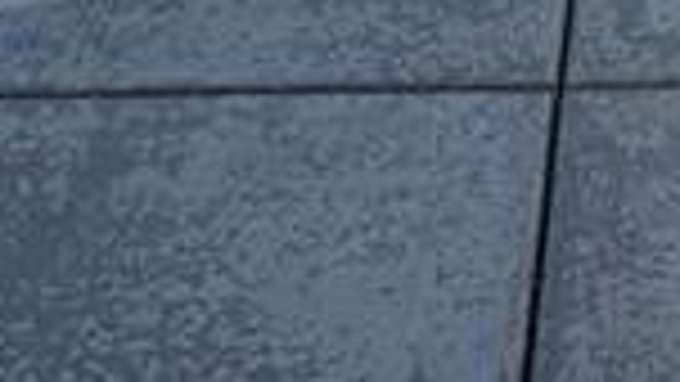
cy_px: -351
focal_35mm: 81
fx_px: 1461
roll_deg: +2.3
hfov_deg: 25.4
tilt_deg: -19.8
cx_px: 617
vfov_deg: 13.2
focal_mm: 2.22
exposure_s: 1/1795
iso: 50
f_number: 2.2
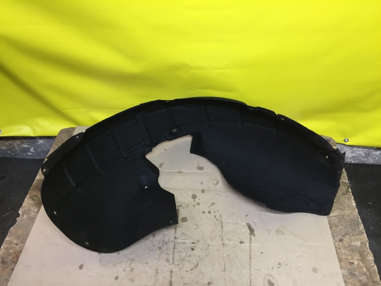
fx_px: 319
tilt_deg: -46.8
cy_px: 143
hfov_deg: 61.7
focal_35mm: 29
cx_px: 190
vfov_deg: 48.2
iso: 80
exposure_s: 1/33
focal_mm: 4.15
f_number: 2.2
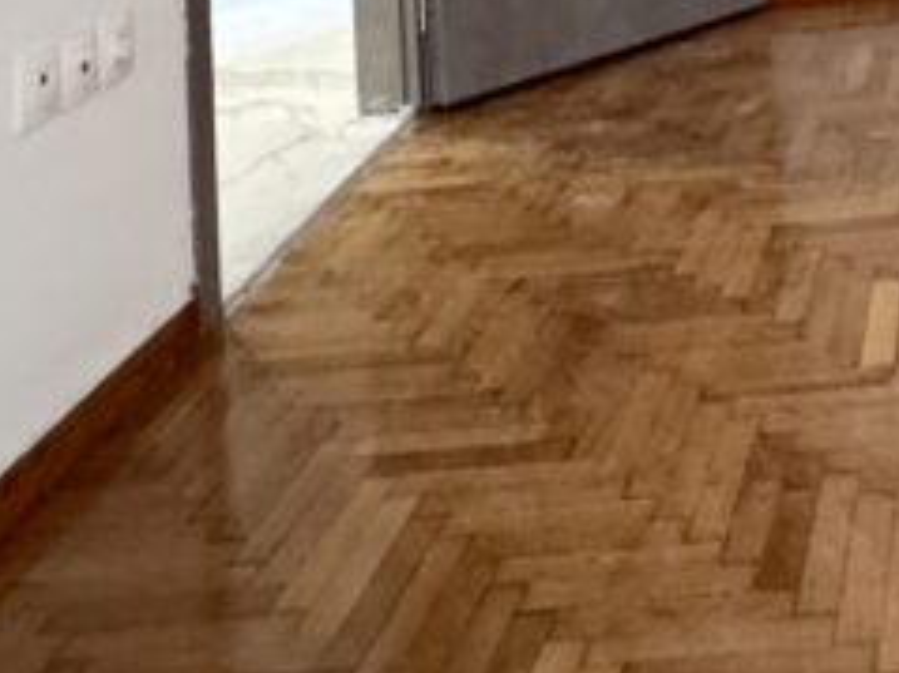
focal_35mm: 60
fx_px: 1557
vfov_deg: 17.9
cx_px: 922
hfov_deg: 29.8
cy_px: -632
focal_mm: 2.22
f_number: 2.2
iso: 640
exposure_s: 1/50
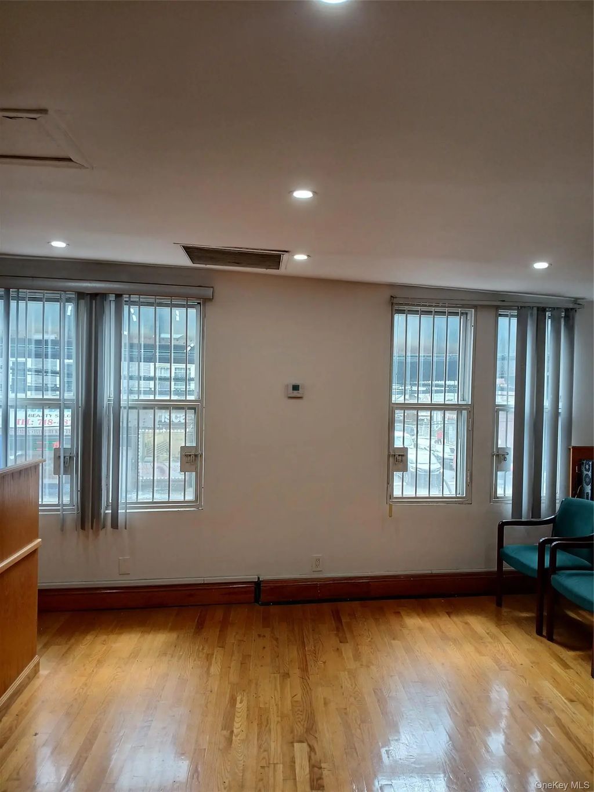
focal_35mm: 26
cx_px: 297
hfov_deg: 53.1
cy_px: 396
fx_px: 595
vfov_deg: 67.3
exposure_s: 1/60
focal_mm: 3.98
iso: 50
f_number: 1.8
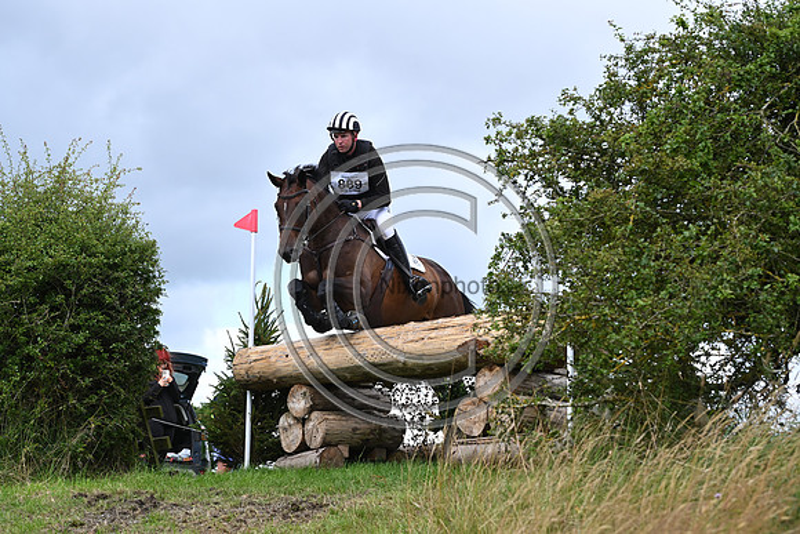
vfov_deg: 15.9
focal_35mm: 86
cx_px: 400
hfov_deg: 23.6
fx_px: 1911
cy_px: 267
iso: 640
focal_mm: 86
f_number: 6.3
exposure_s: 1/1250
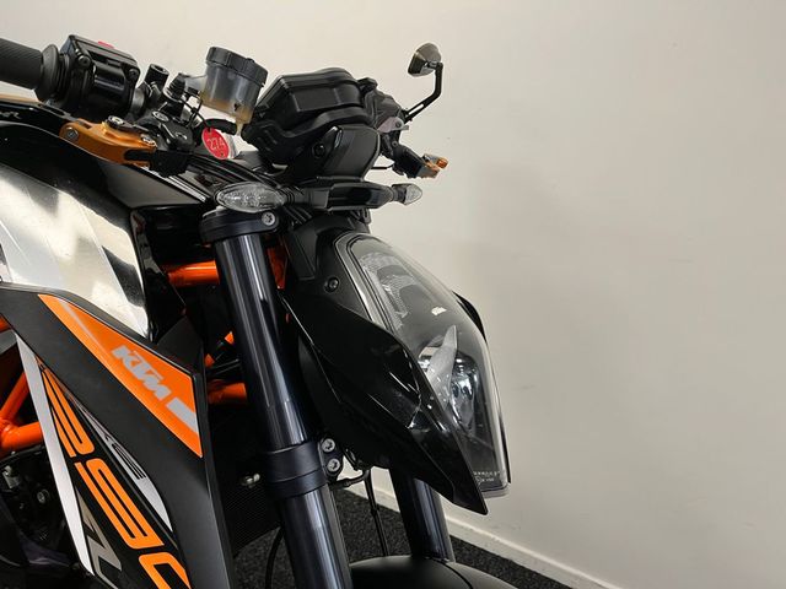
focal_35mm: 26
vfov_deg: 53.1
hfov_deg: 67.3
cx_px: 393
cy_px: 294
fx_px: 590
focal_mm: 5.1
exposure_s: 1/50
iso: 80
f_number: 1.6
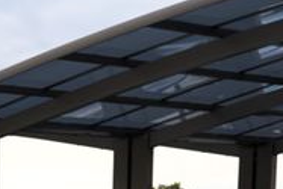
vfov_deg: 7.7
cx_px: -322
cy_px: 479
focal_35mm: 164
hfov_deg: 11.1
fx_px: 1290
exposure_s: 1/80
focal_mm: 30
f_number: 4.5
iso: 100
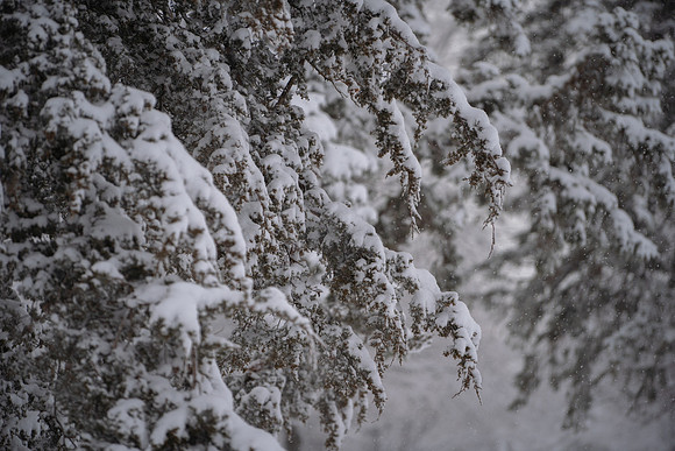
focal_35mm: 200
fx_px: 3751
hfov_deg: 10.3
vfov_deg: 6.9
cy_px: 226
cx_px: 338
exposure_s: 1/800
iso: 250
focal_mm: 200
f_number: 4
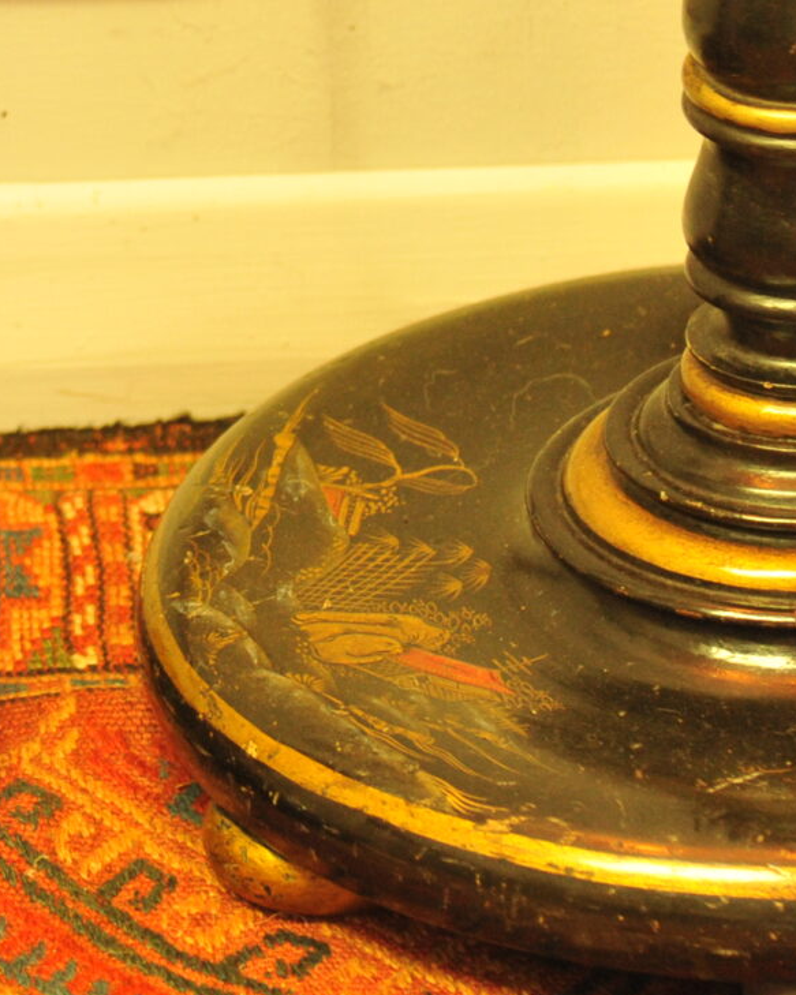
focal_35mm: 369
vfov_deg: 5.2
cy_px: 103
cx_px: -49
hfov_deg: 4.2
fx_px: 10869
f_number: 4.5
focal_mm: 112
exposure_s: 1/30
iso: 2500
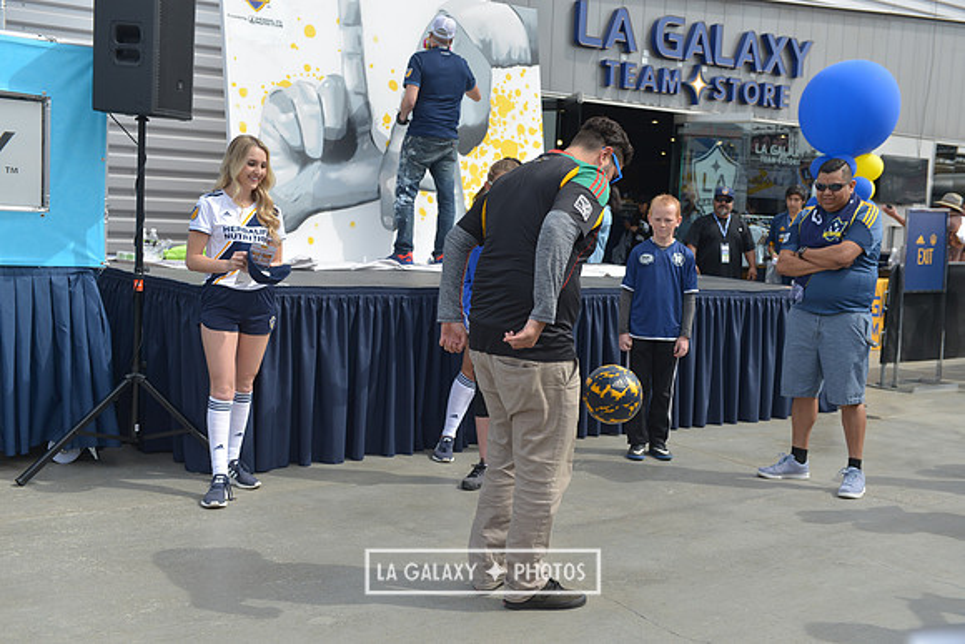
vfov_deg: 31.9
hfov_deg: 46.4
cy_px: 322
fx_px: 1126
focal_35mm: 42
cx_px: 482
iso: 200
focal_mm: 42
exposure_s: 1/1000
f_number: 5
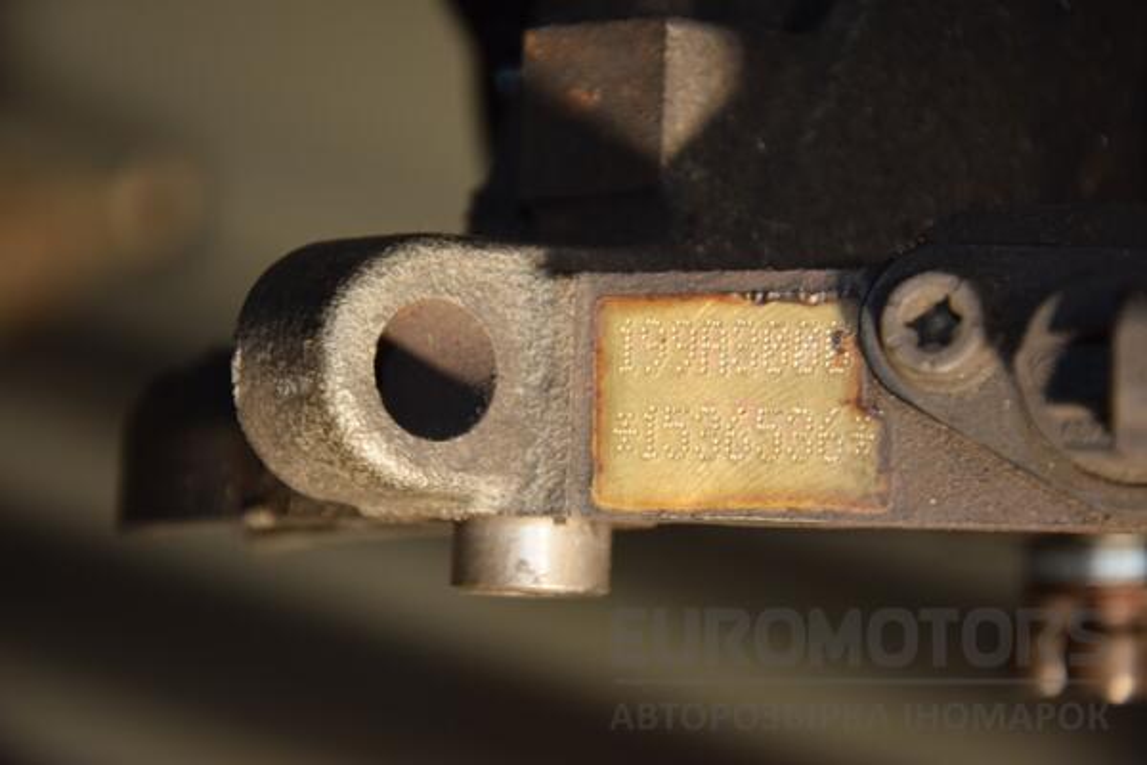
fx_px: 5018
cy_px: 382
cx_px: 574
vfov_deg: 8.7
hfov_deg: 13.0
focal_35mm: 158
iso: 800
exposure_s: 1/60
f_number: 5.6
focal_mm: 105
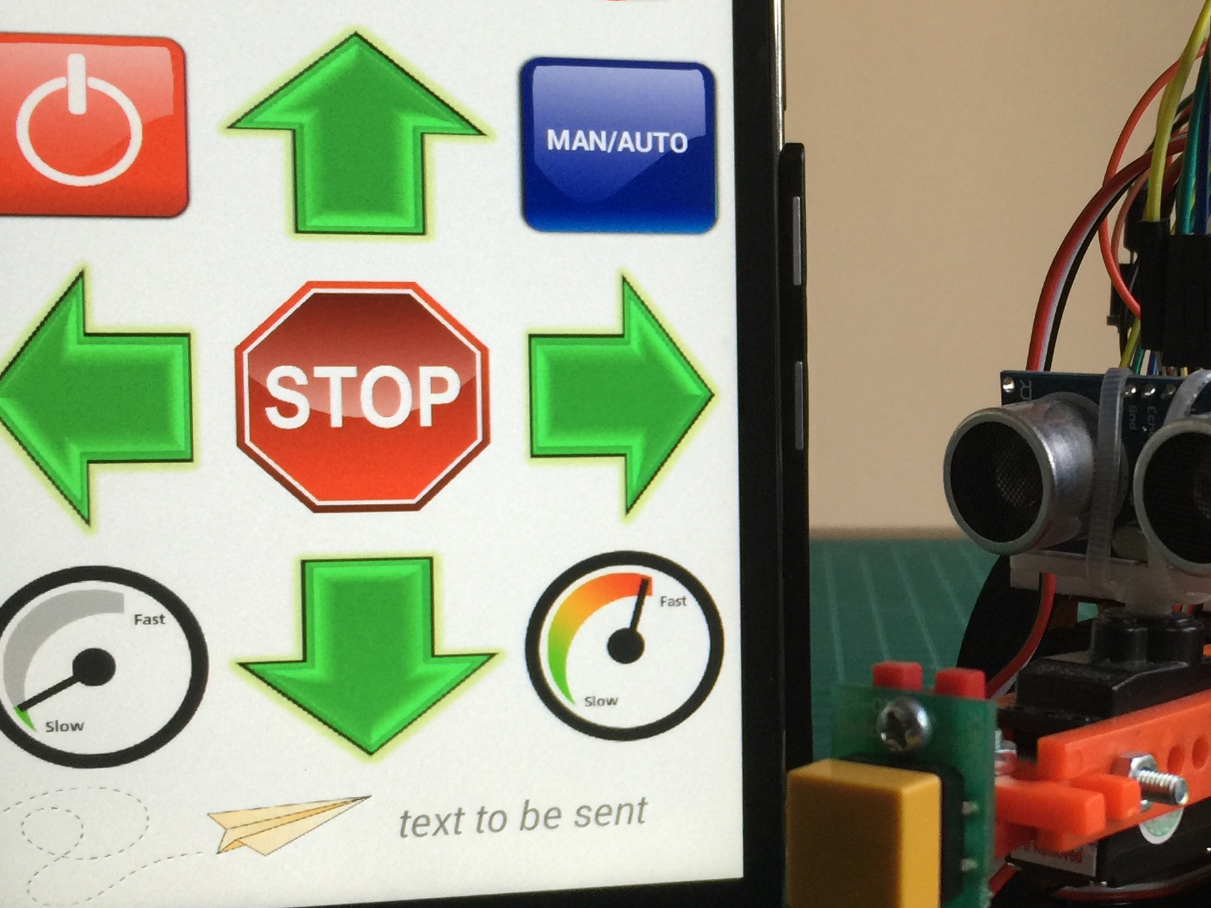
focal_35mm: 53
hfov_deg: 34.9
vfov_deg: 27.5
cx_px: 983
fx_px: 1854
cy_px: 479
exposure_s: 1/33
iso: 40
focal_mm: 4.15
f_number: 2.2
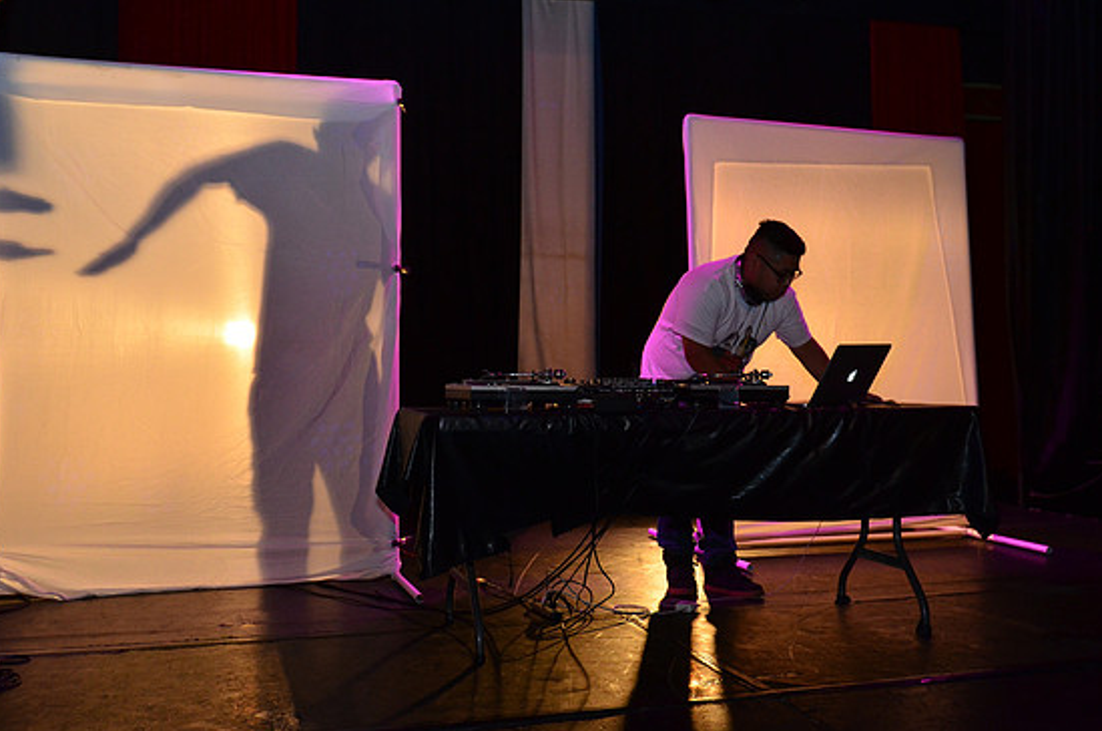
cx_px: 572
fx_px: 1161
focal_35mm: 38
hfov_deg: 50.8
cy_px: 384
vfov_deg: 34.9
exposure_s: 1/160
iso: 1250
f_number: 3.5
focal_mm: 24
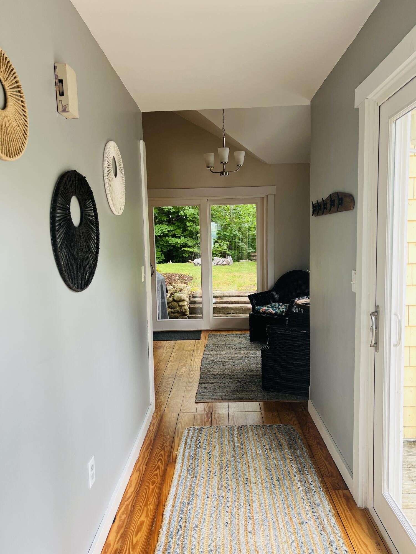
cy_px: 277
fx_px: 417
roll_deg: +1.3
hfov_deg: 53.1
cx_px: 208
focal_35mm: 26
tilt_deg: -5.9
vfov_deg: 67.3
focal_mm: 5.7
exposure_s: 1/121
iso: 50
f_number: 1.5
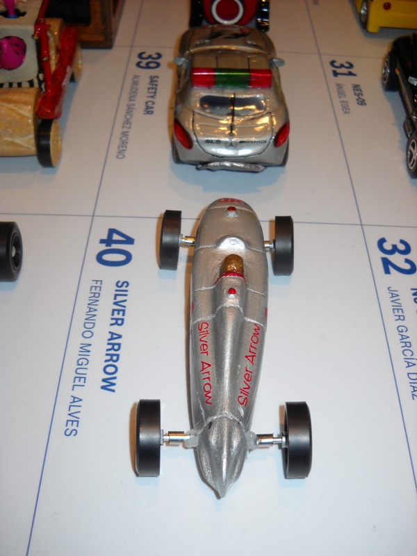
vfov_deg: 45.8
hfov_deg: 35.1
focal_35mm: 41
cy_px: 278
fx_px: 659
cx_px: 208
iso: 218
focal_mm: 6.72
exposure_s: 1/60
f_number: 5.5
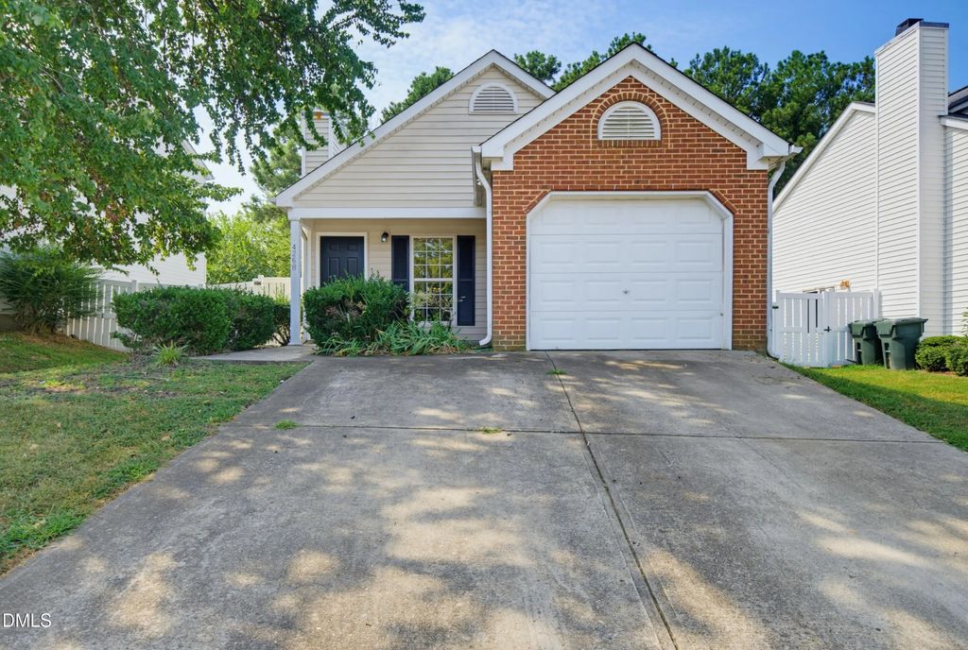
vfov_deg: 59.8
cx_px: 484
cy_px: 325
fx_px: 566
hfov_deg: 81.1
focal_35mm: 21
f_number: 7.1
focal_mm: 21
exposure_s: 1/30
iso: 100
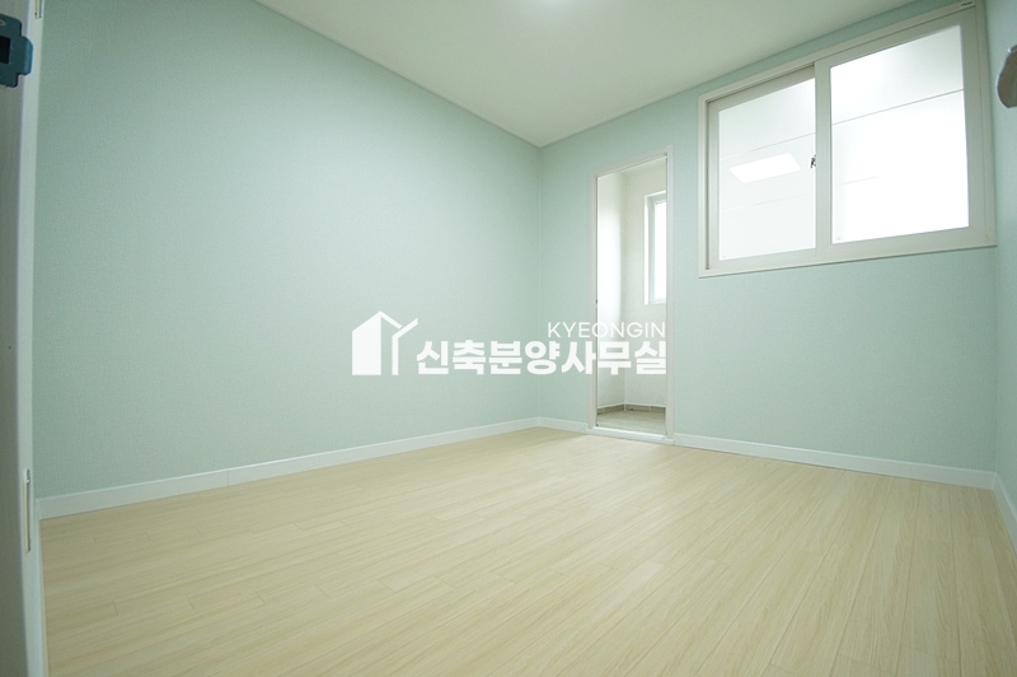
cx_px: 508
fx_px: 423
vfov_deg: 77.2
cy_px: 338
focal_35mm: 15
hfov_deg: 100.4
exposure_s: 1/40
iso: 800
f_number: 5
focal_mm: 10
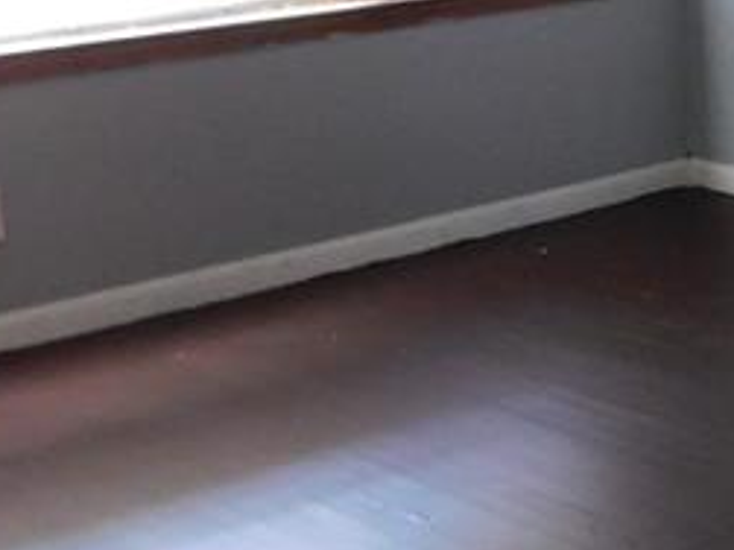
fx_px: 1992
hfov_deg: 18.8
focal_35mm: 94
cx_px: 1038
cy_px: 44
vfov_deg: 15.5
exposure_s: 1/10
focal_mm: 4
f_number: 3
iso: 400
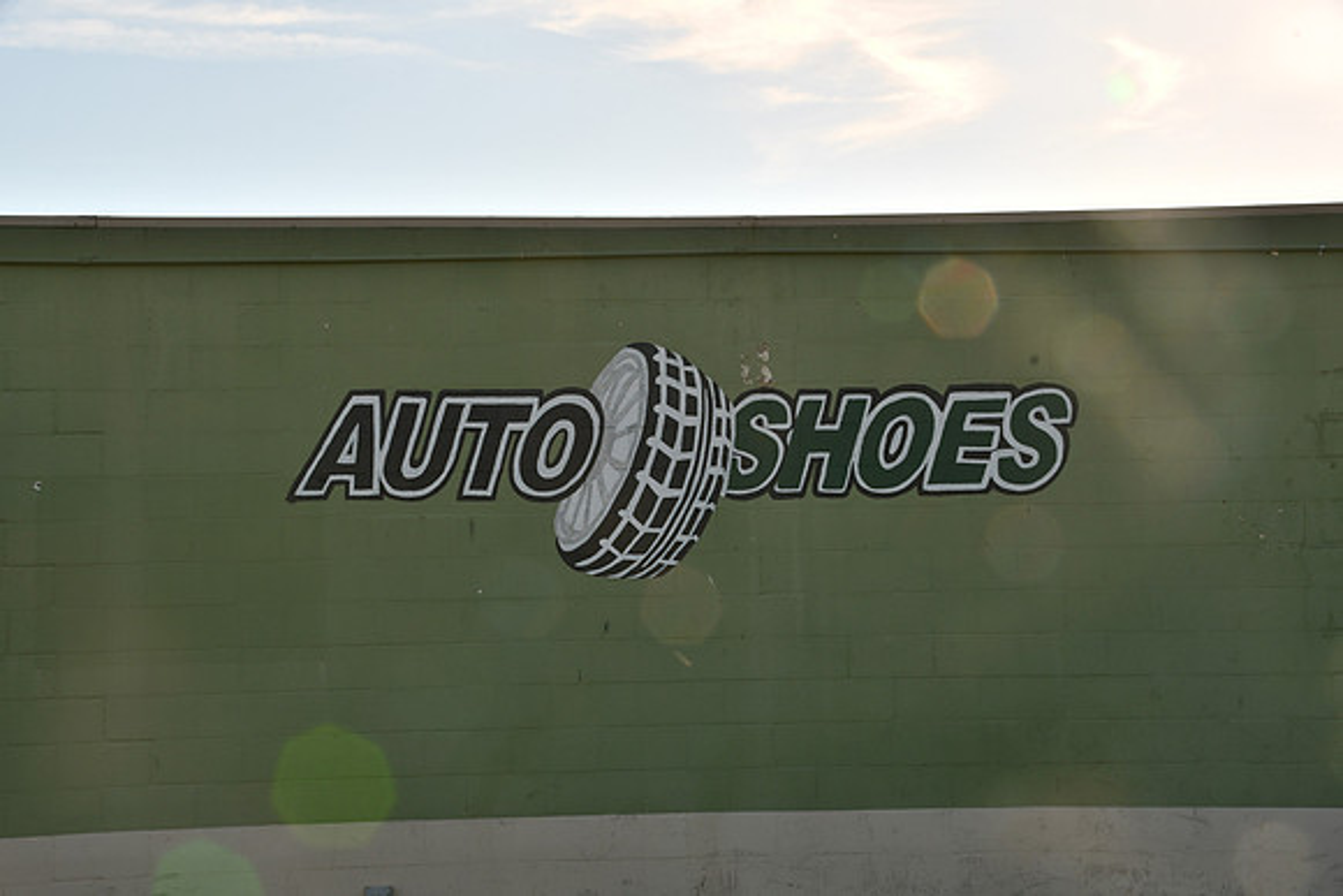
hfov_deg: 27.0
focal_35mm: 75
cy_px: 448
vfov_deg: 18.2
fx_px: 2798
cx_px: 672
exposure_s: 1/50
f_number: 20
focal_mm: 50
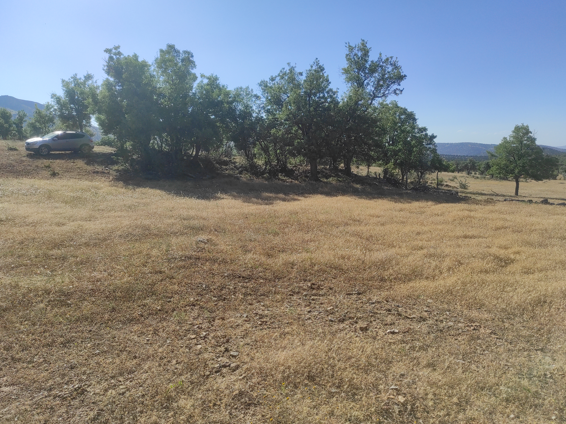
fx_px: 425
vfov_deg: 53.1
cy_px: 209
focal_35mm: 26
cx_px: 290
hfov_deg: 67.3
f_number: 1.89
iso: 100
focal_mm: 5.43
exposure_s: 1/2903
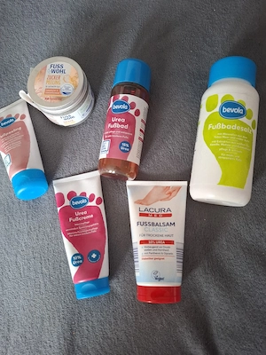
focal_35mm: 23
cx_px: 133
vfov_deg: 73.9
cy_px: 178
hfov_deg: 58.9
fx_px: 236
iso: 200
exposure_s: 1/50
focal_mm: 5.54
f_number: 1.8
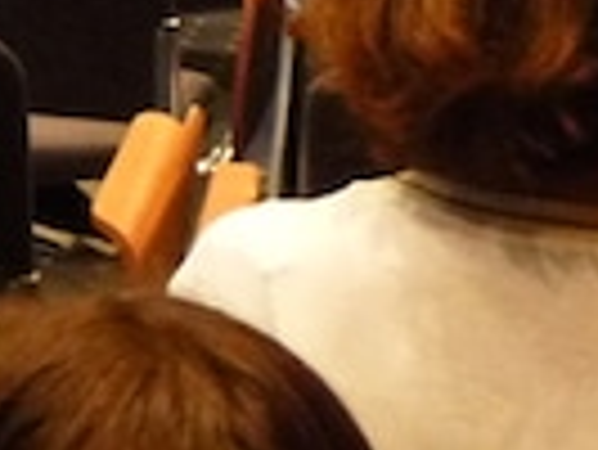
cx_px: -585
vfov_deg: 7.3
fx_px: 3268
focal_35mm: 189
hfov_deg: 9.8
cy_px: -727
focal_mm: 6.5
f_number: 3.6
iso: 800
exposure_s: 1/20
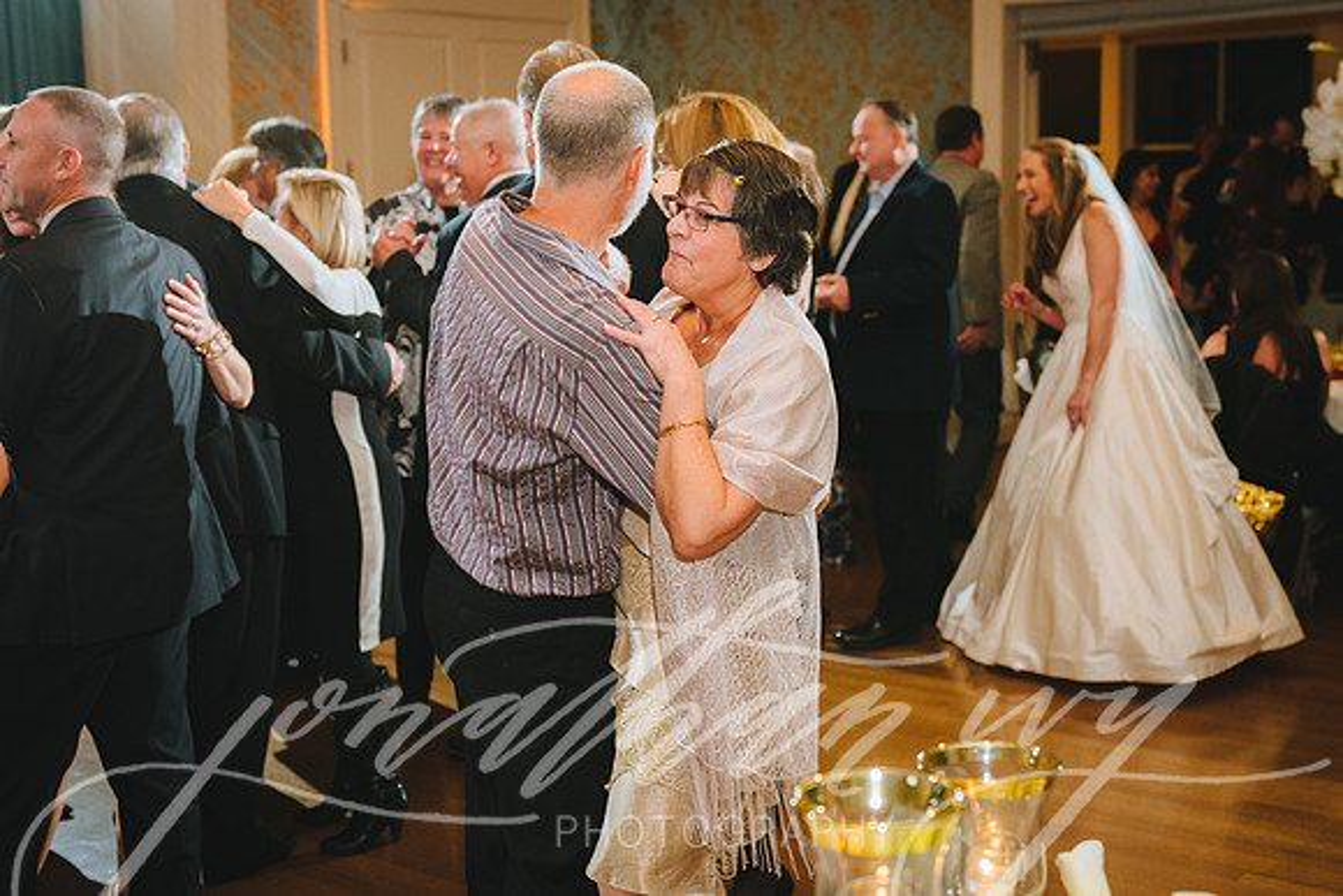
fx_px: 1829
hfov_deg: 40.3
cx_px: 700
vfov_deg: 27.5
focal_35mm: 49
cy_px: 426
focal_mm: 45
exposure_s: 1/160
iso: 1250
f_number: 3.5
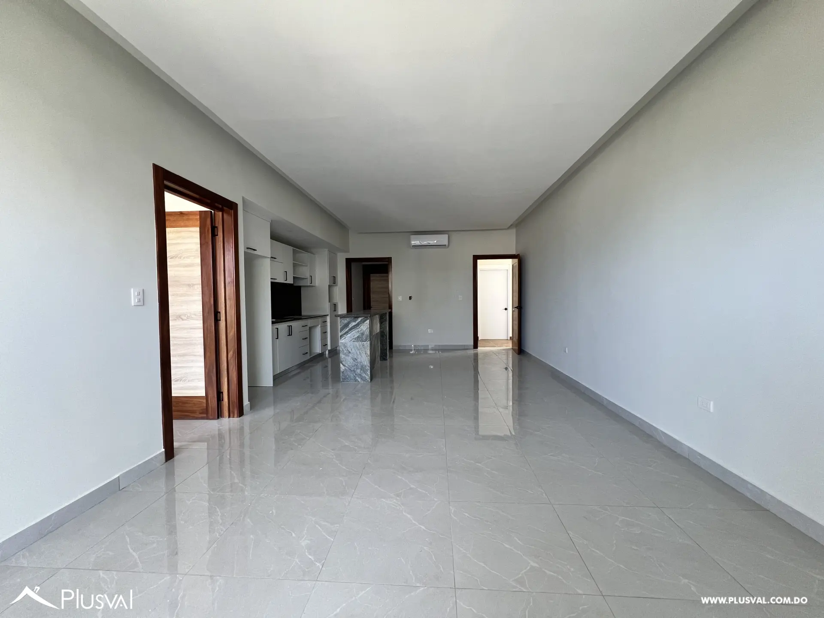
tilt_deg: -2.0
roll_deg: +0.7
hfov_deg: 106.2
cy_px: 309
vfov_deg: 89.9
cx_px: 412
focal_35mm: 13
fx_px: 309
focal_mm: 1.57
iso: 100
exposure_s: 1/99
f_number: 1.8
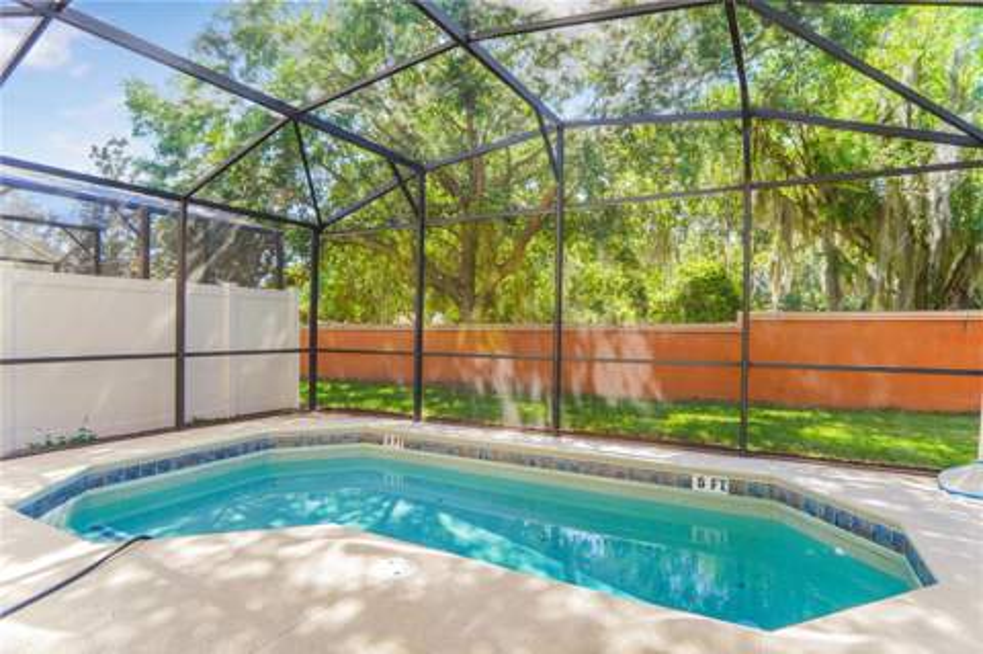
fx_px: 491
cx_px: 492
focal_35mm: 18
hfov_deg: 90.1
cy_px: 327
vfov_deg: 67.3
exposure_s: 1/200
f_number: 5
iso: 100
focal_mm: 12
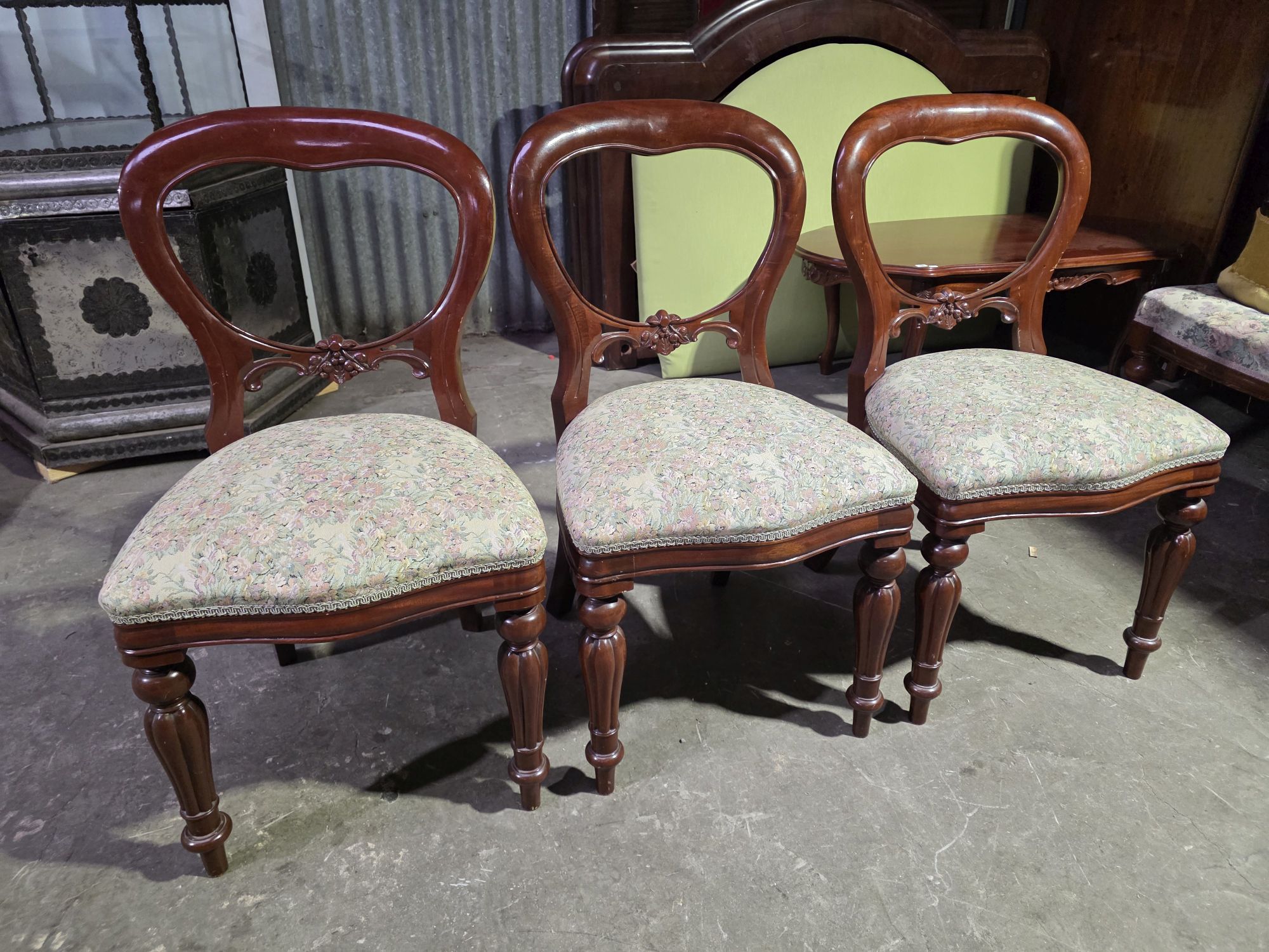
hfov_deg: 73.9
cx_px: 634
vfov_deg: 58.9
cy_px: 476
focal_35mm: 23
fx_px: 843
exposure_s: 1/100
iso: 400
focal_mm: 6.3
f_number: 1.7
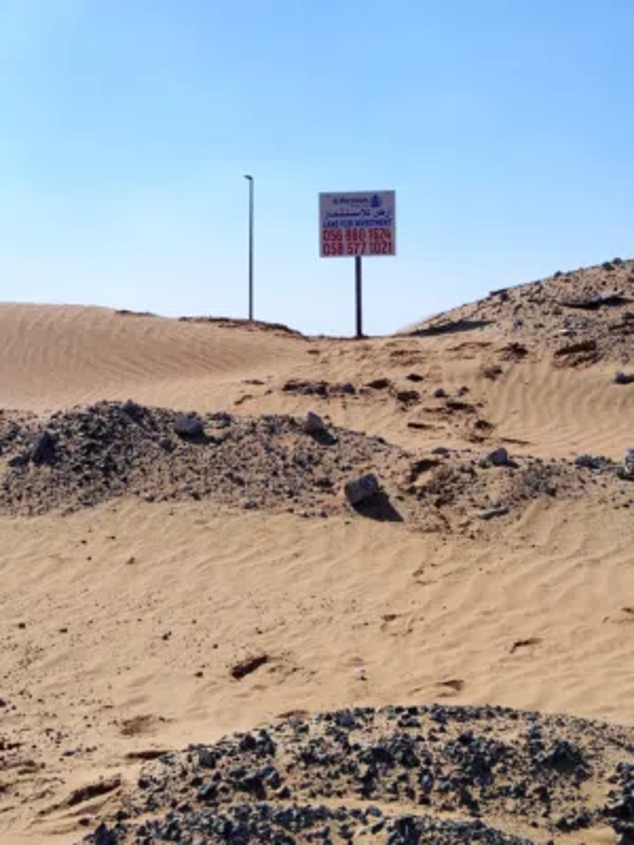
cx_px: 317
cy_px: 422
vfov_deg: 29.8
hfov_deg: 22.6
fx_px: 1587
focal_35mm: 65
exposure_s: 1/2315
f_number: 1.8
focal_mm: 4.15
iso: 100
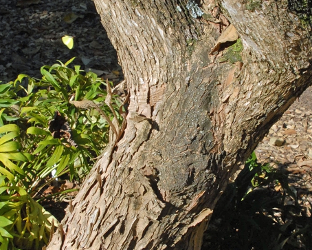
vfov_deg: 17.3
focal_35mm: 89
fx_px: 822
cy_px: 120
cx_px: 177
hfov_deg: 21.5
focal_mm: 28
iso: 400
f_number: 10
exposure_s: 1/400
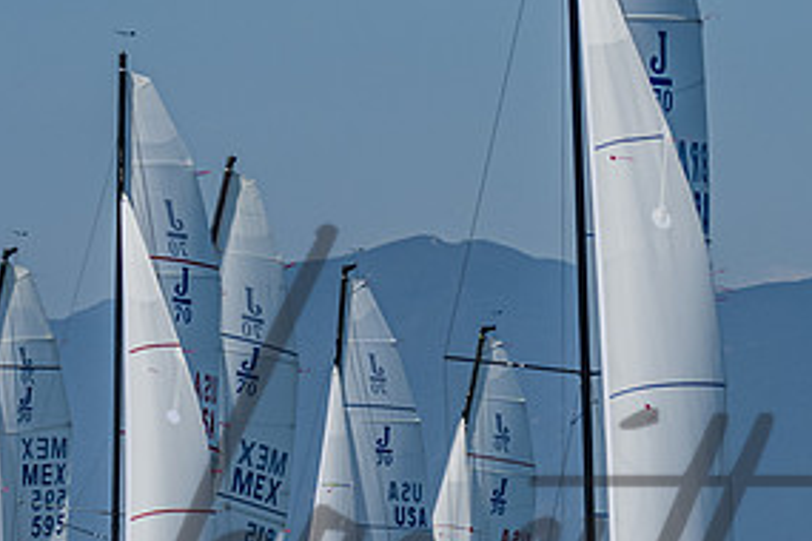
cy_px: 493
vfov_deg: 2.5
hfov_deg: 3.7
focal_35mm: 557
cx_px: 662
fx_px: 12562
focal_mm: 140
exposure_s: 1/2500
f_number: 6.3
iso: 400
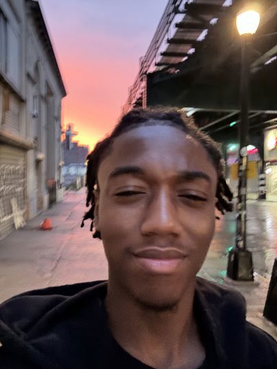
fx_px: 331
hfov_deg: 45.5
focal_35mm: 31
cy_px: 180
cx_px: 137
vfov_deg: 58.3
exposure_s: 1/15
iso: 2000
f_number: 1.9
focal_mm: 2.69
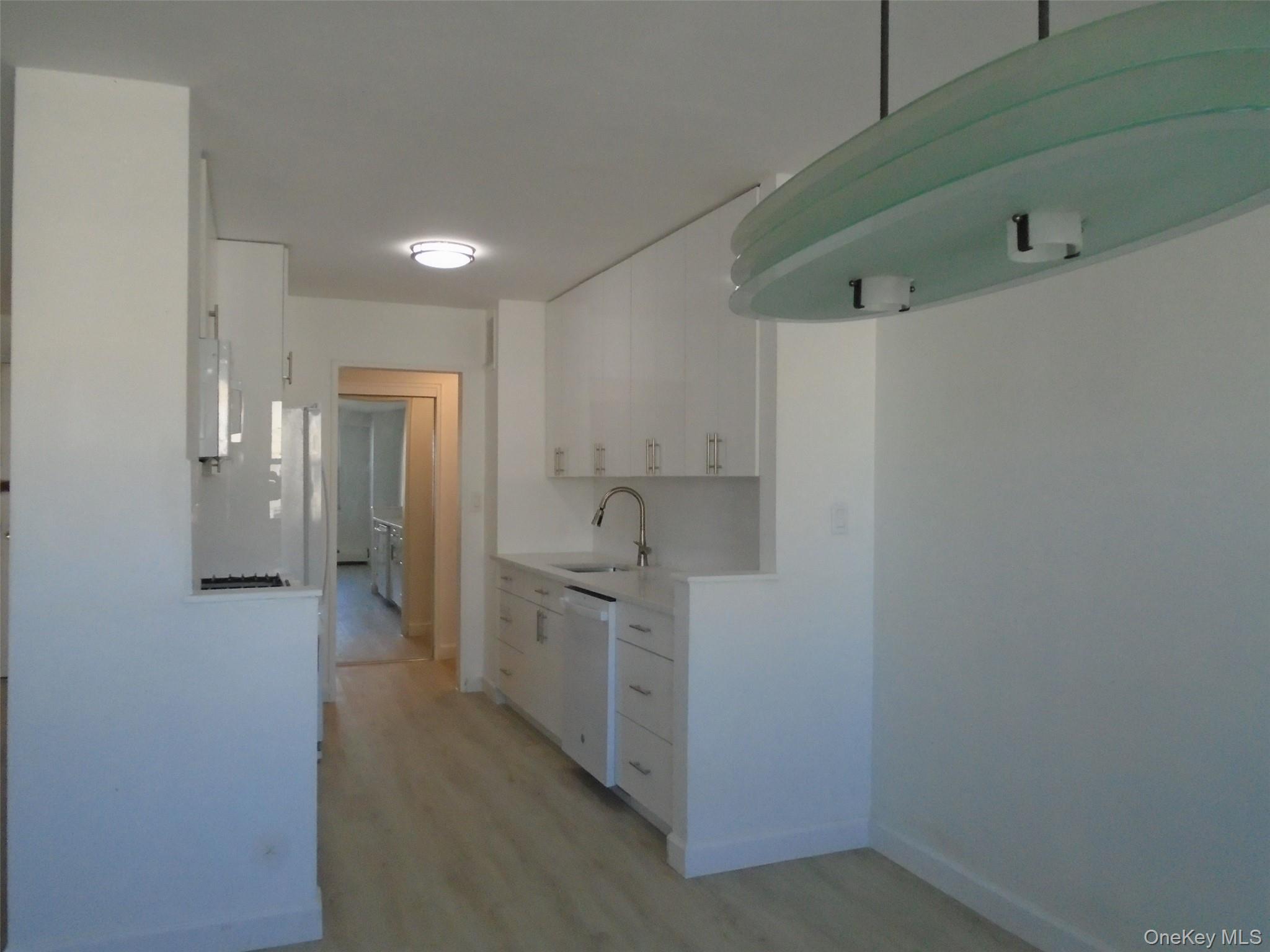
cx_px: 635
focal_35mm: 26
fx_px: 954
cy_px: 476
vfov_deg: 53.1
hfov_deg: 67.3
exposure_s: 1/160
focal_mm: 4.6
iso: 400
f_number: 3.2
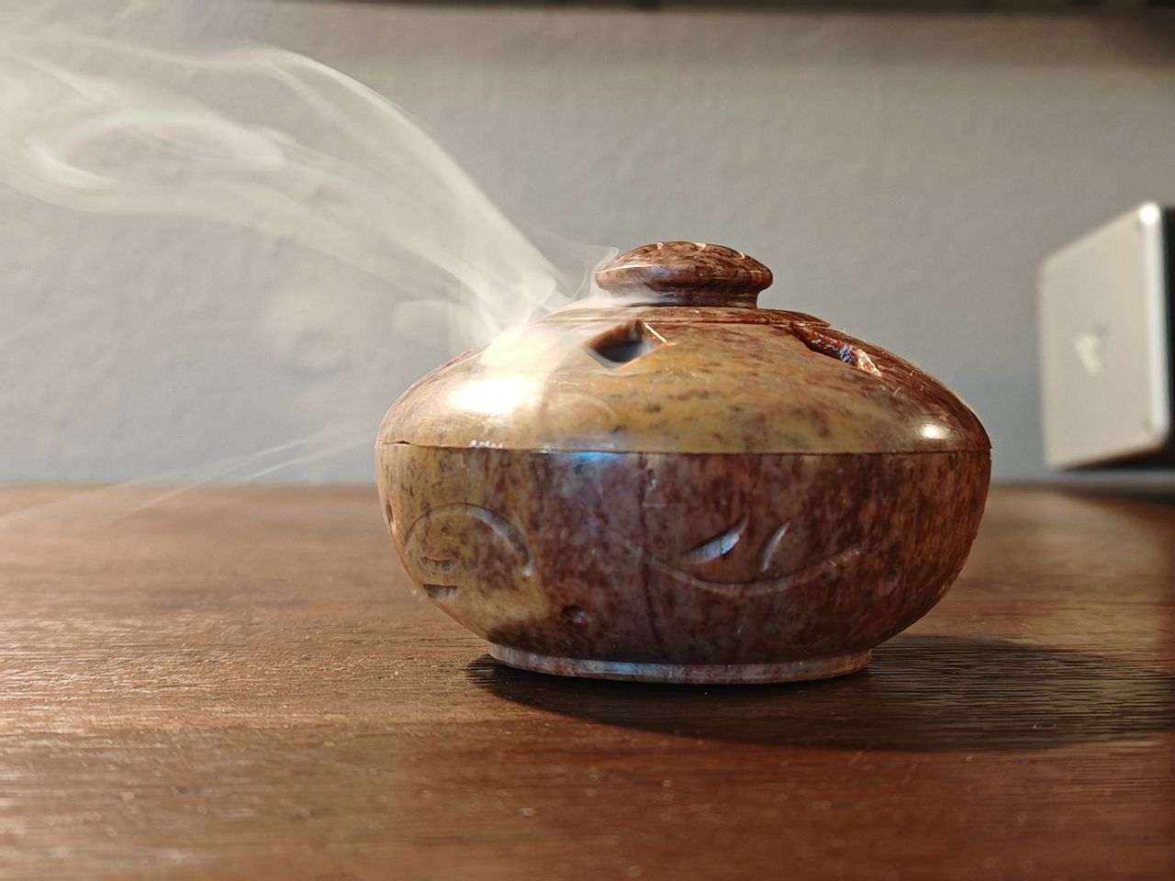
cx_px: 588
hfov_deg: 35.5
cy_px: 440
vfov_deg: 27.0
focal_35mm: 54
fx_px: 1833
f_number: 1.9
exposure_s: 1/30
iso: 1250
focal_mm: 6.67
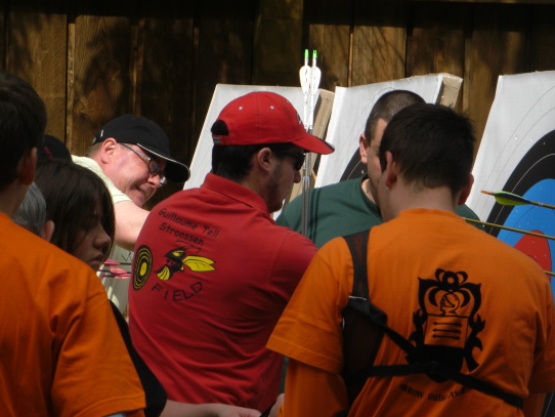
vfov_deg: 5.3
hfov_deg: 7.0
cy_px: 174
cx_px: 282
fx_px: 4523
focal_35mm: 282
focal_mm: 39.4
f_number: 4.8
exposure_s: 1/250
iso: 50
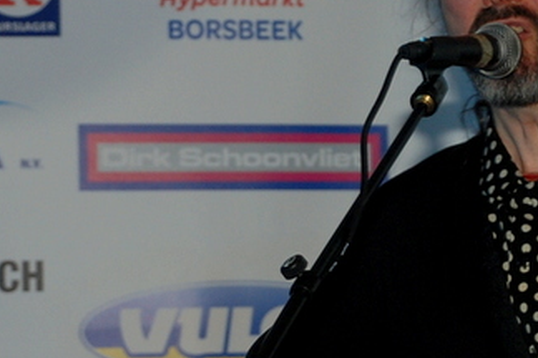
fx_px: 3093
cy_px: 230
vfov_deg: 6.6
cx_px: 510
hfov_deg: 9.9
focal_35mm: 207
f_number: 5.3
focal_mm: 62
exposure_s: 1/60
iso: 320
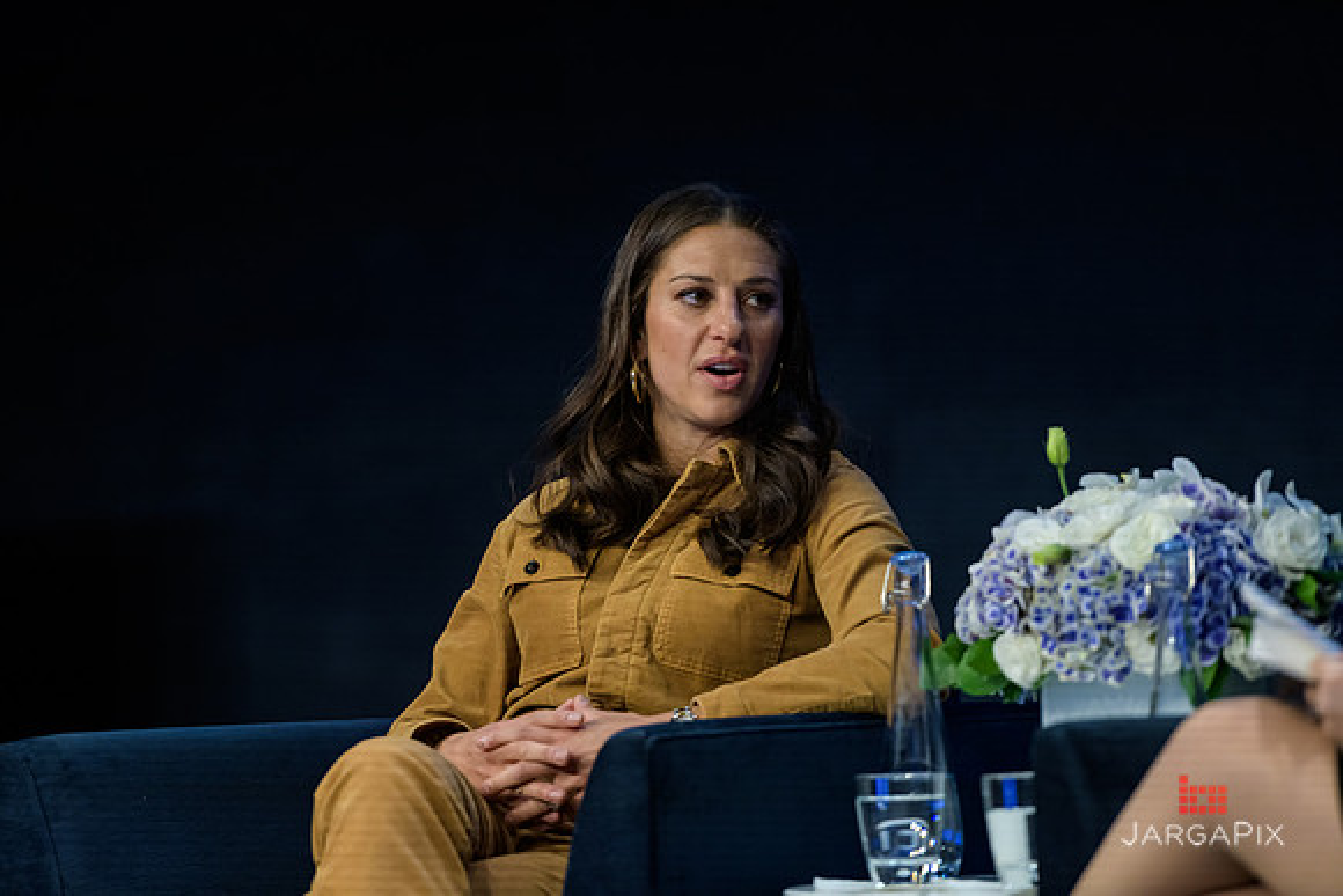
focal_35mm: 200
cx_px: 672
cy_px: 448
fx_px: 7463
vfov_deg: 6.9
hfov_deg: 10.3
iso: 1600
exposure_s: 1/250
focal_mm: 200
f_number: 3.2
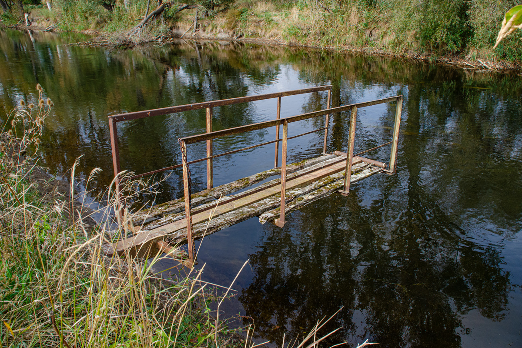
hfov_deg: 67.4
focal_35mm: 27
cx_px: 261
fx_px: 391
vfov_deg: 47.9
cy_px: 174
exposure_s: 1/250
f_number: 9
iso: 400
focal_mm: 18
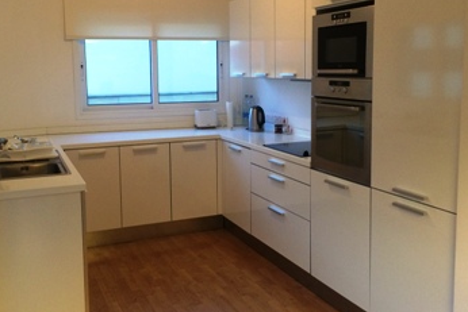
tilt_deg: -8.1
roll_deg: +1.4
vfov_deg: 34.1
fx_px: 507
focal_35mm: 39
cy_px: 127
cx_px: 225
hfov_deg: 49.5
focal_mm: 4.15
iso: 200
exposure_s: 1/33
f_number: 2.2
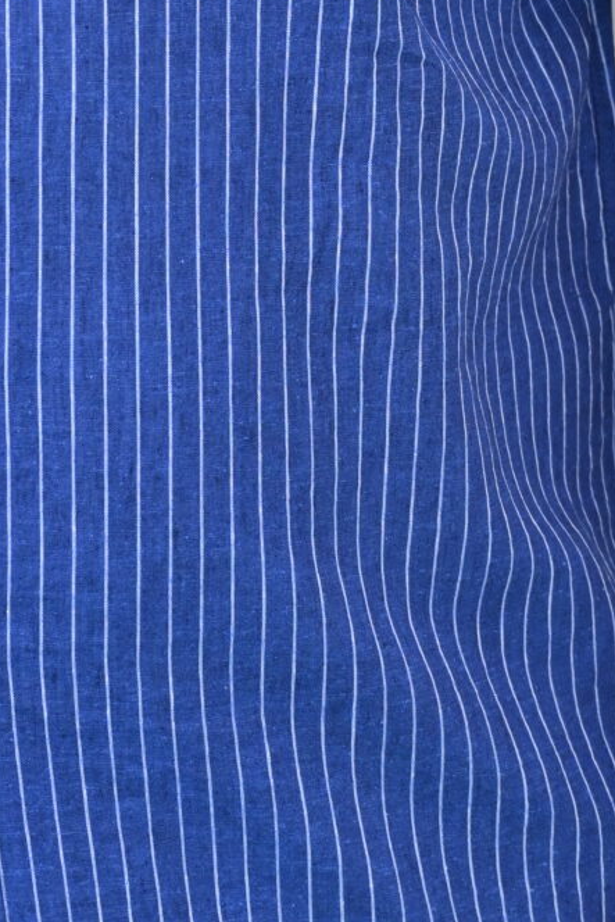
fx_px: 4840
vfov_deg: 10.7
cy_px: -221
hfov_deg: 7.2
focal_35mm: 189
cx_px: -106
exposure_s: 1/125
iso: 250
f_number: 4
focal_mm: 49
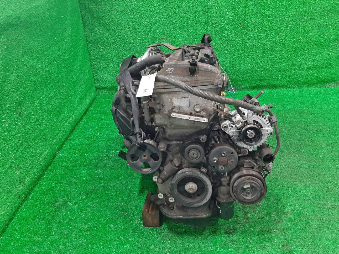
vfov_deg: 48.1
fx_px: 284
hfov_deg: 61.6
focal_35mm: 29
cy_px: 140
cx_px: 181
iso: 155
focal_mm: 3.93
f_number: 1.7
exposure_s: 1/50
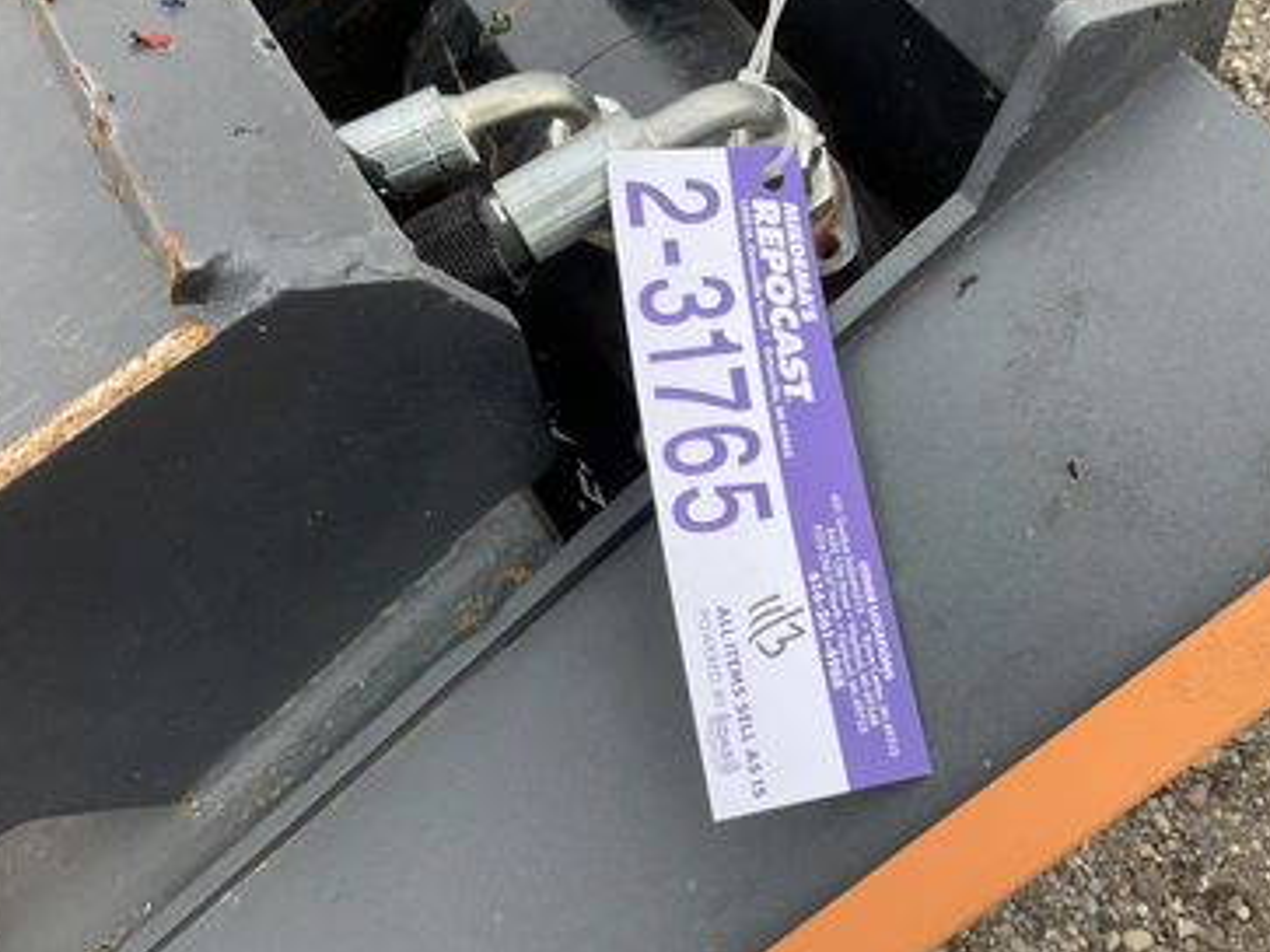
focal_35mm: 32
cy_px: 448
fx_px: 1174
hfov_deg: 56.8
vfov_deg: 44.1
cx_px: 672
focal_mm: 3
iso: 20
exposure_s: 1/168
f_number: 1.8
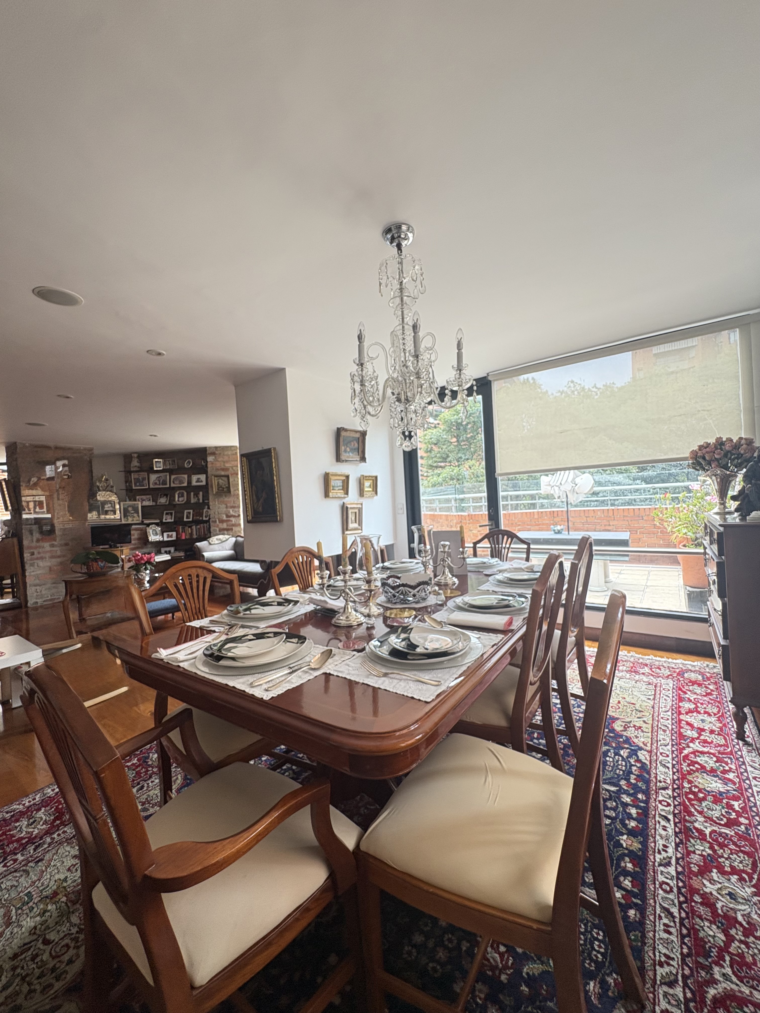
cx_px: 380
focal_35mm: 14
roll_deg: +2.3
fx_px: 410
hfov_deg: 85.7
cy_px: 506
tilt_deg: -1.5
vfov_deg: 102.1
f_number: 2.2
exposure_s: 1/99
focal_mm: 2.22
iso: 160
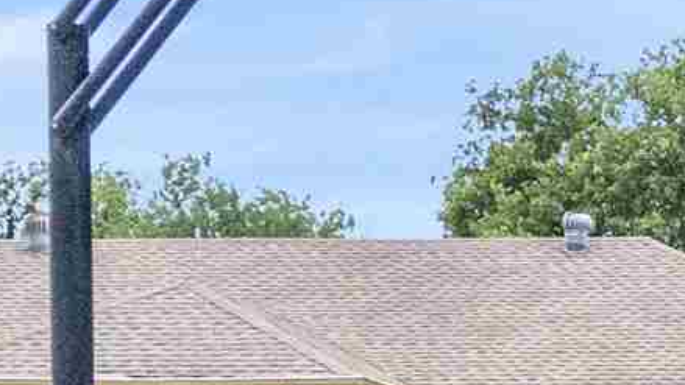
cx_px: 989
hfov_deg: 13.3
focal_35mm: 154
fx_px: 2797
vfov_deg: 7.7
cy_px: 675
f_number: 5
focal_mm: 14
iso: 2500
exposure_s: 1/4000
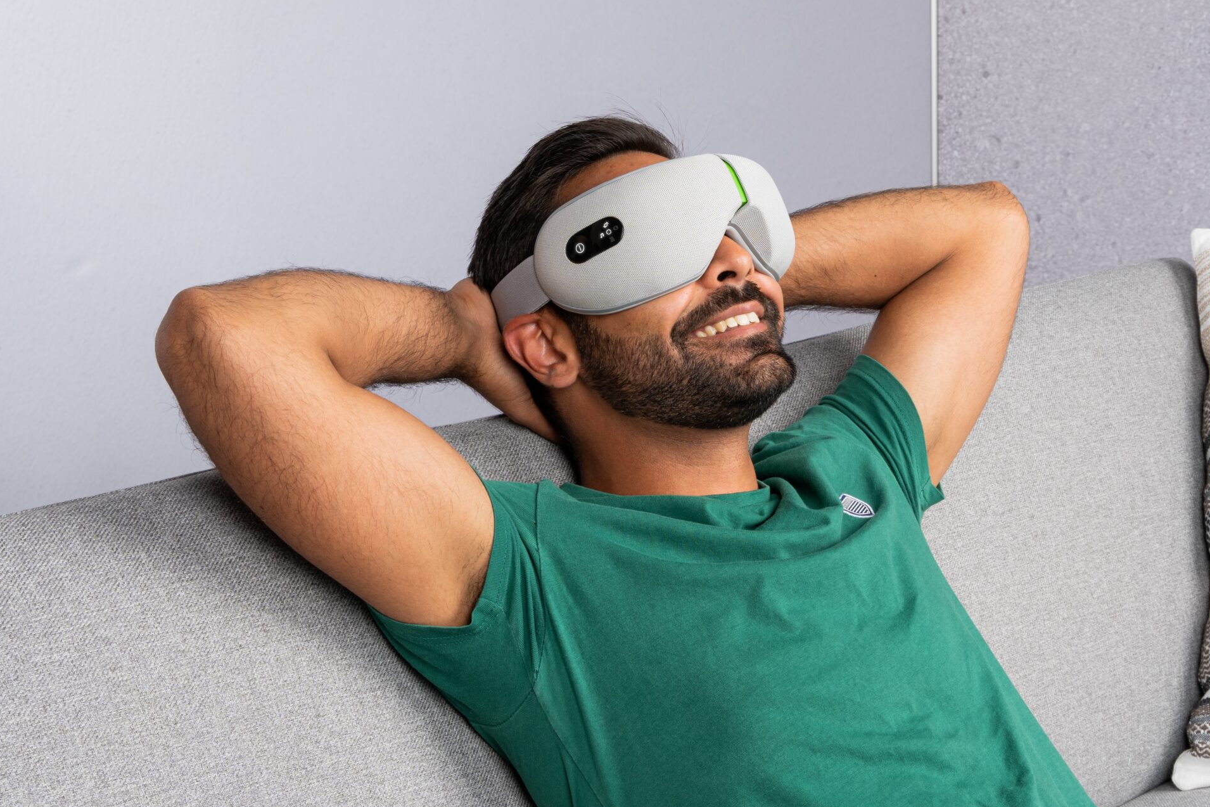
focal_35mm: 63
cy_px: 353
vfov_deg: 21.6
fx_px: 2117
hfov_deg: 31.9
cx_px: 682
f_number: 16
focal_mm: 47
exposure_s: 1/200
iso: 200
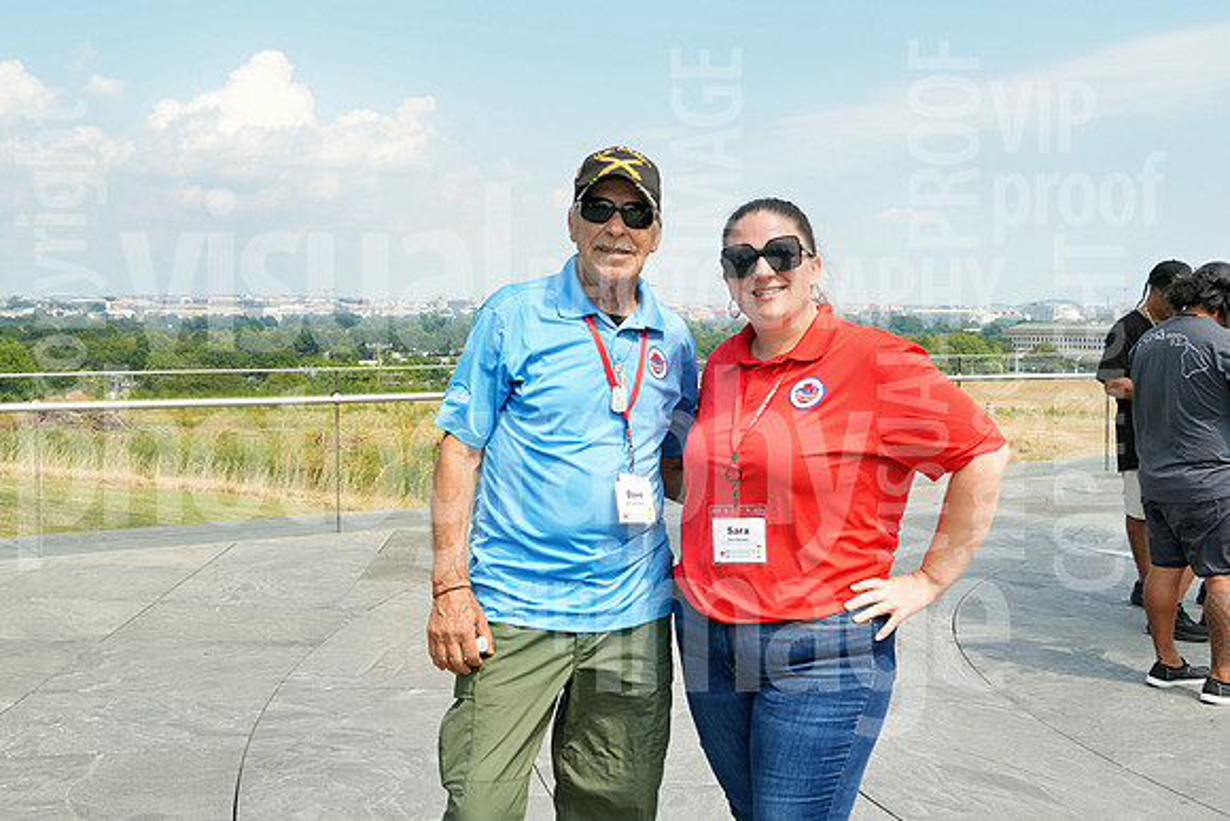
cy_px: 410
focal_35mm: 45
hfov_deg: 43.6
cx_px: 615
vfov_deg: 29.9
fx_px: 1538
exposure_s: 1/100
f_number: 9
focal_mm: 30
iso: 100
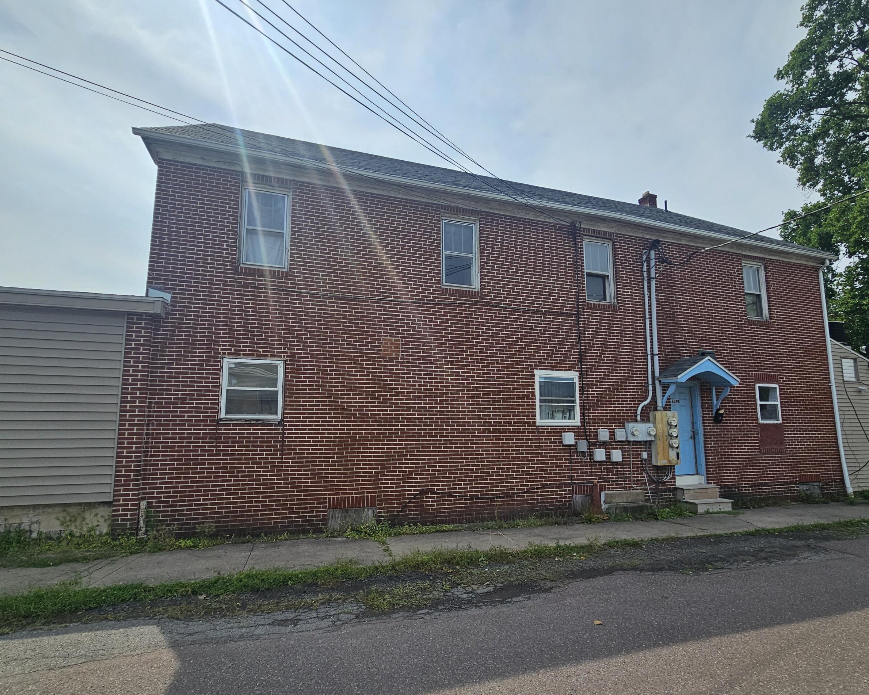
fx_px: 411
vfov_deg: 80.2
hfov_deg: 93.1
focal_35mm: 16
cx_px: 447
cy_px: 379
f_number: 2.2
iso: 50
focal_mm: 2.2
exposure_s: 1/2835
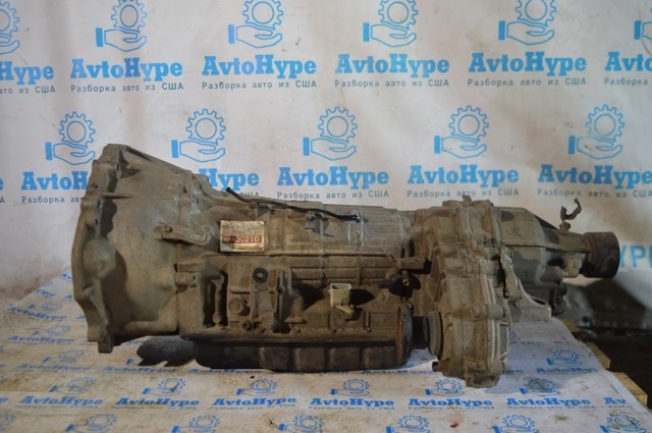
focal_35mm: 36
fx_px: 651
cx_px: 326
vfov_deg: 36.8
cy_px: 216
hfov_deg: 53.2
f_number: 4
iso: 400
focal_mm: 24
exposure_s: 1/30
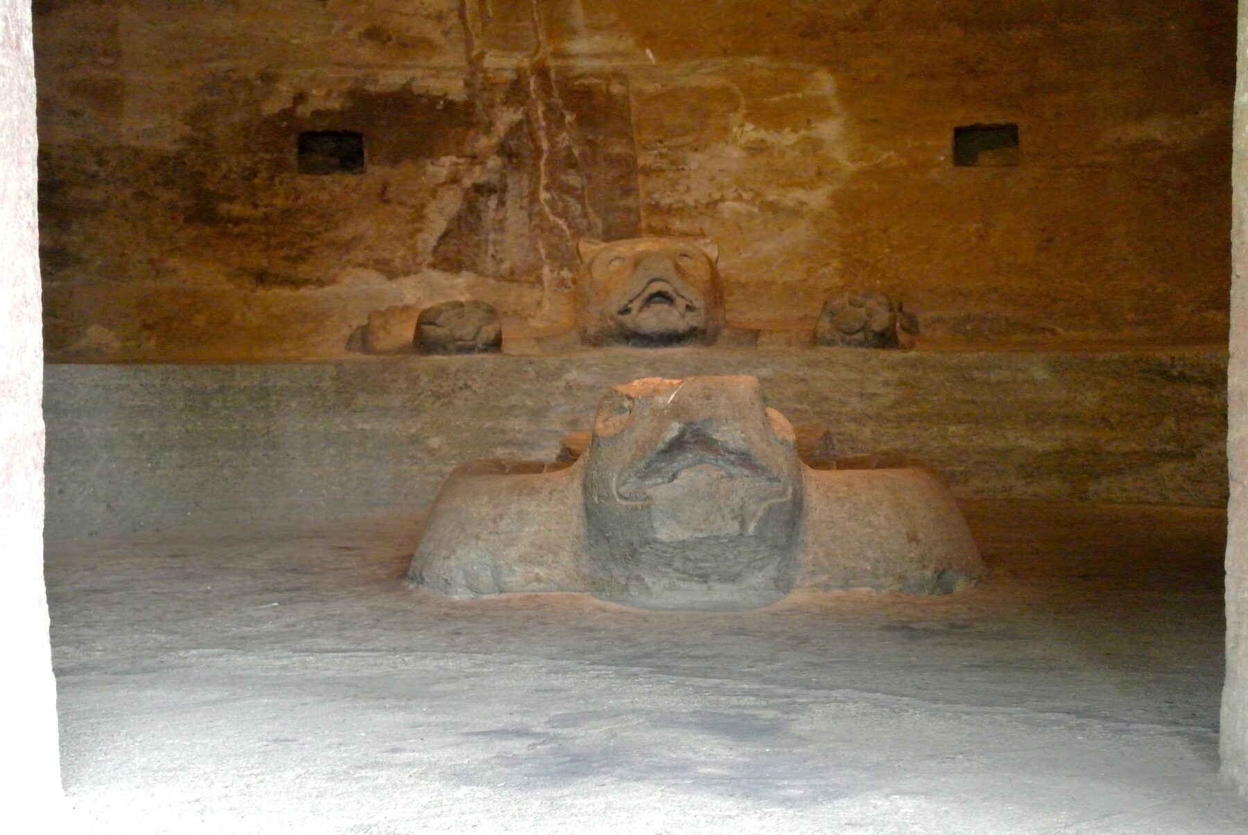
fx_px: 2811
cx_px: 624
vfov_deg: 16.9
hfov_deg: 25.0
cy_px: 418
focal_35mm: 81
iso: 2800
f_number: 5.6
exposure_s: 1/60
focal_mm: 30
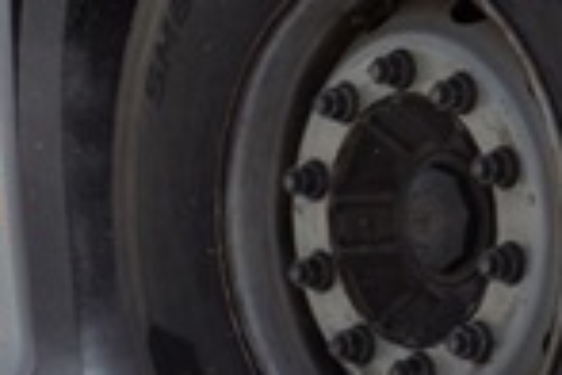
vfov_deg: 3.2
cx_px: 172
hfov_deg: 4.8
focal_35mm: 429
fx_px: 6697
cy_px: -138
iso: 250
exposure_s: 1/1000
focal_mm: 70
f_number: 5
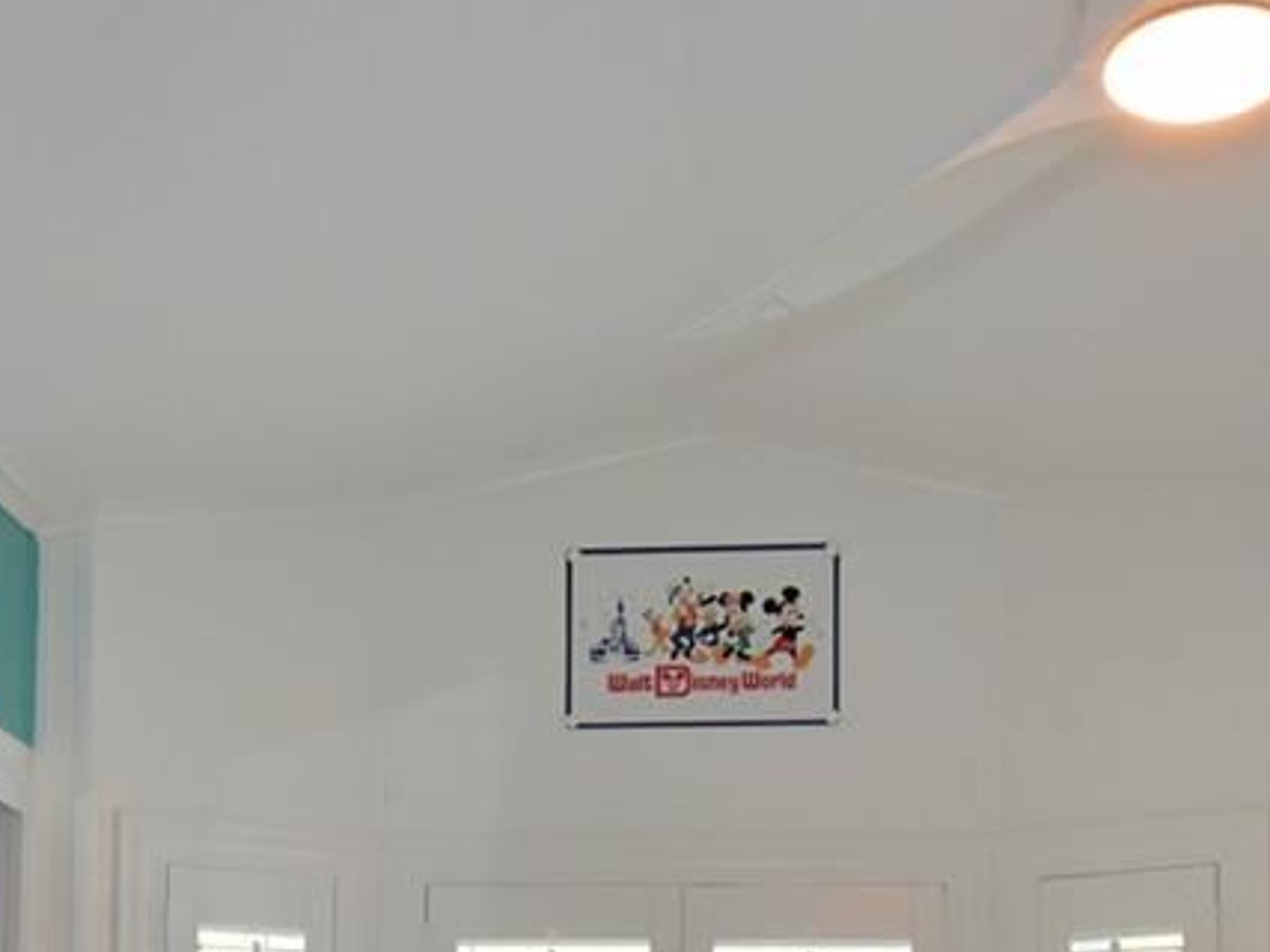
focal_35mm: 54
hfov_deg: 35.5
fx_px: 1981
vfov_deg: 24.6
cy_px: 1128
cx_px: 574
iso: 200
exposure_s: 1/50
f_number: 4.5
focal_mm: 10
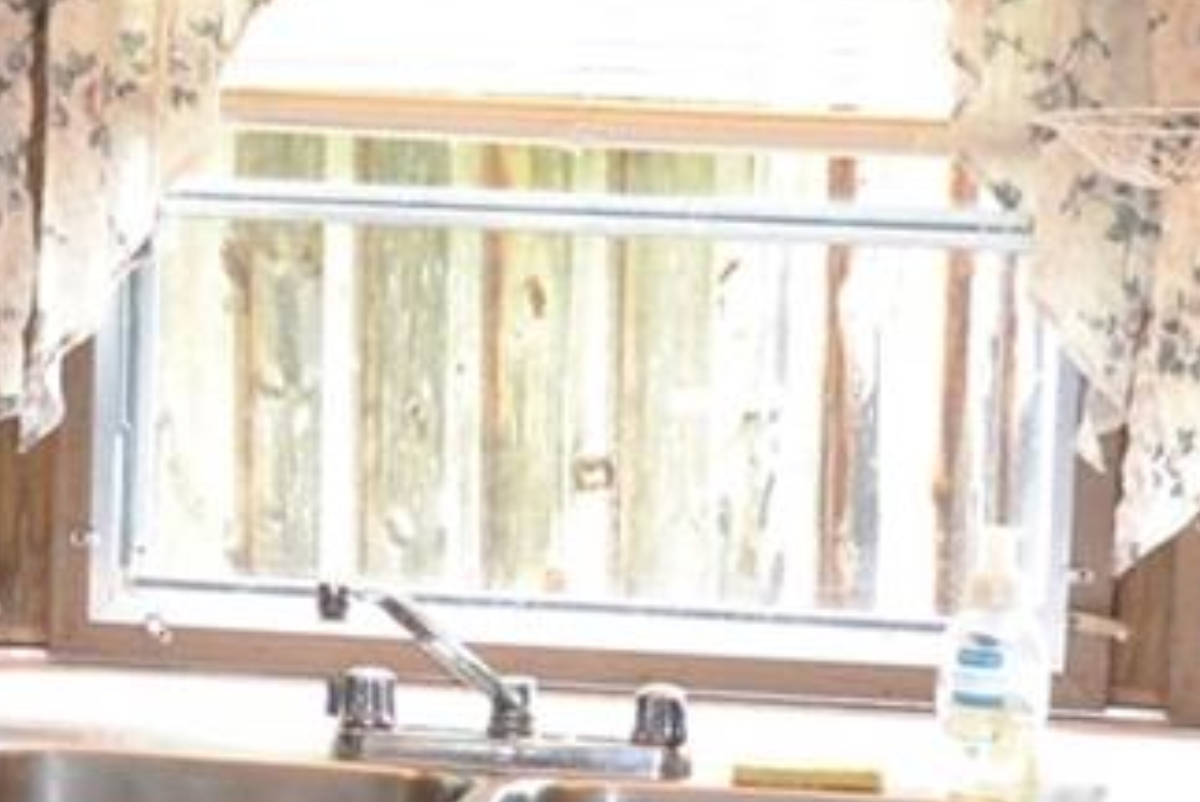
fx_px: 6339
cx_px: -554
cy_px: 551
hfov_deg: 10.5
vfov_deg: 7.2
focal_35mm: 190
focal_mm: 20
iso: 900
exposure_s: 1/60
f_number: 3.8
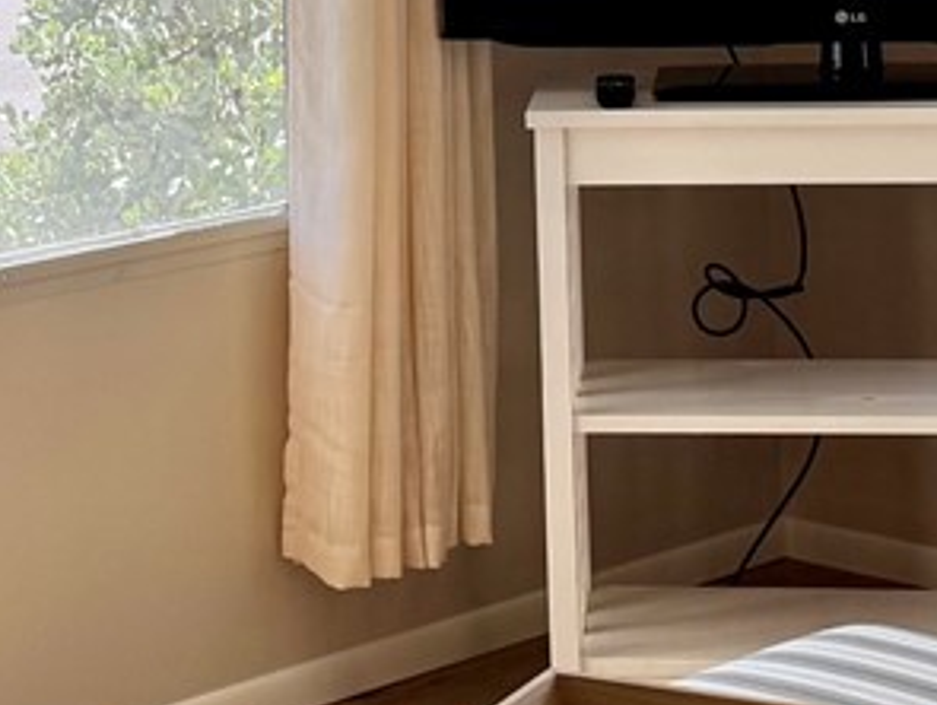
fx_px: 3523
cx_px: 302
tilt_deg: -1.7
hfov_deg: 15.1
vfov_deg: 11.1
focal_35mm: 130
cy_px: -289
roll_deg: +1.0
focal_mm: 6.76
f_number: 1.78
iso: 80
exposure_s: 1/853
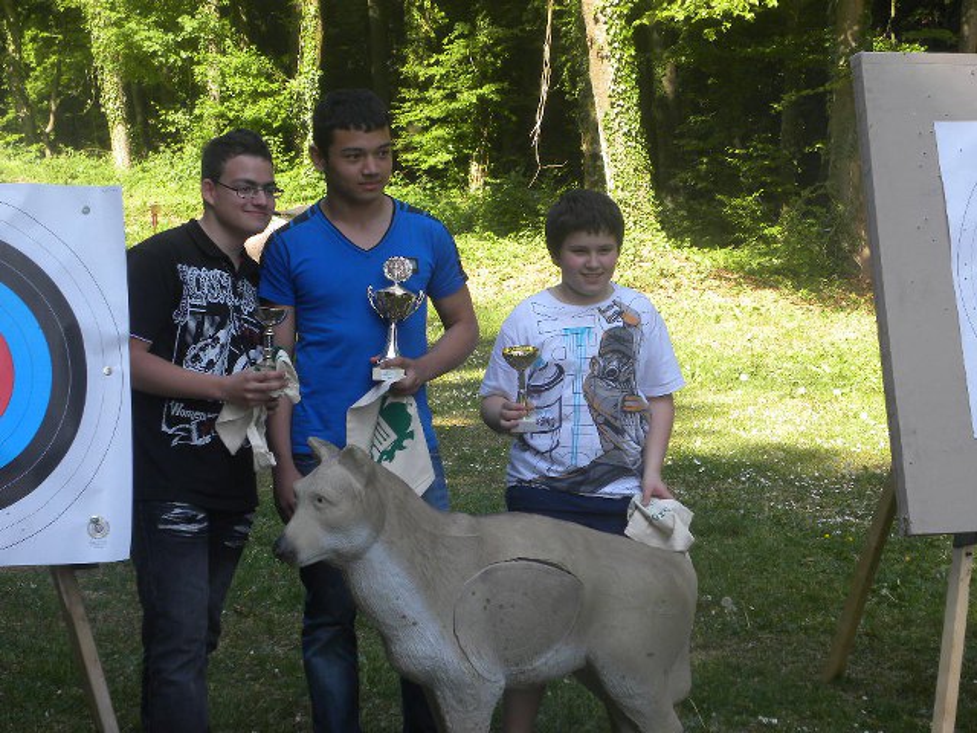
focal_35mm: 95
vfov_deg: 15.6
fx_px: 2681
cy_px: 366
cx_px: 488
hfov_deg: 20.7
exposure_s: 1/114
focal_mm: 16.9
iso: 64
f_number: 4
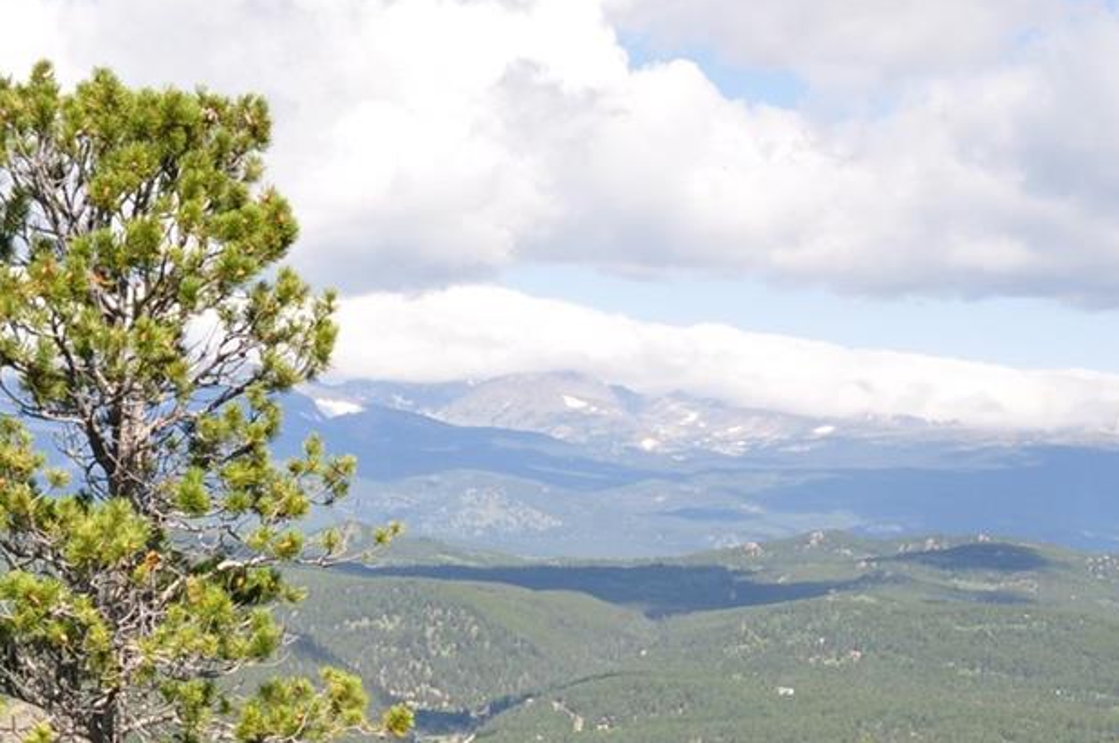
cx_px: 217
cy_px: 808
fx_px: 2887
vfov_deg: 14.3
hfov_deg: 21.6
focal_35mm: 93
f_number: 10
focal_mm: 24
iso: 200
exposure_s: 1/200
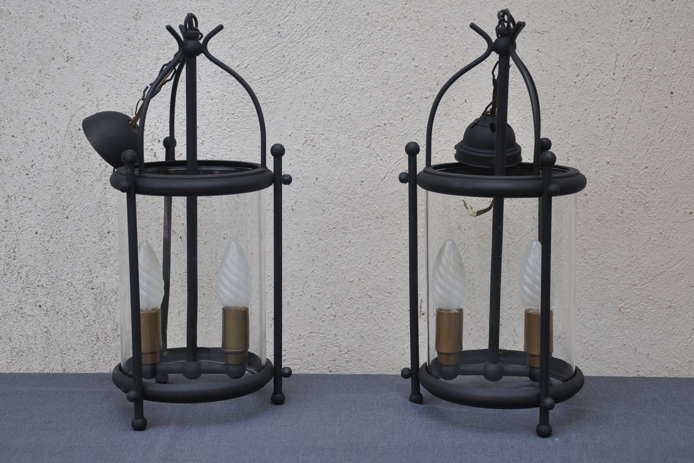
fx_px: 1099
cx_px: 347
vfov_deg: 23.8
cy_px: 232
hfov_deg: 35.1
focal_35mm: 57
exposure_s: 1/125
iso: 220
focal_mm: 38
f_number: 5.6
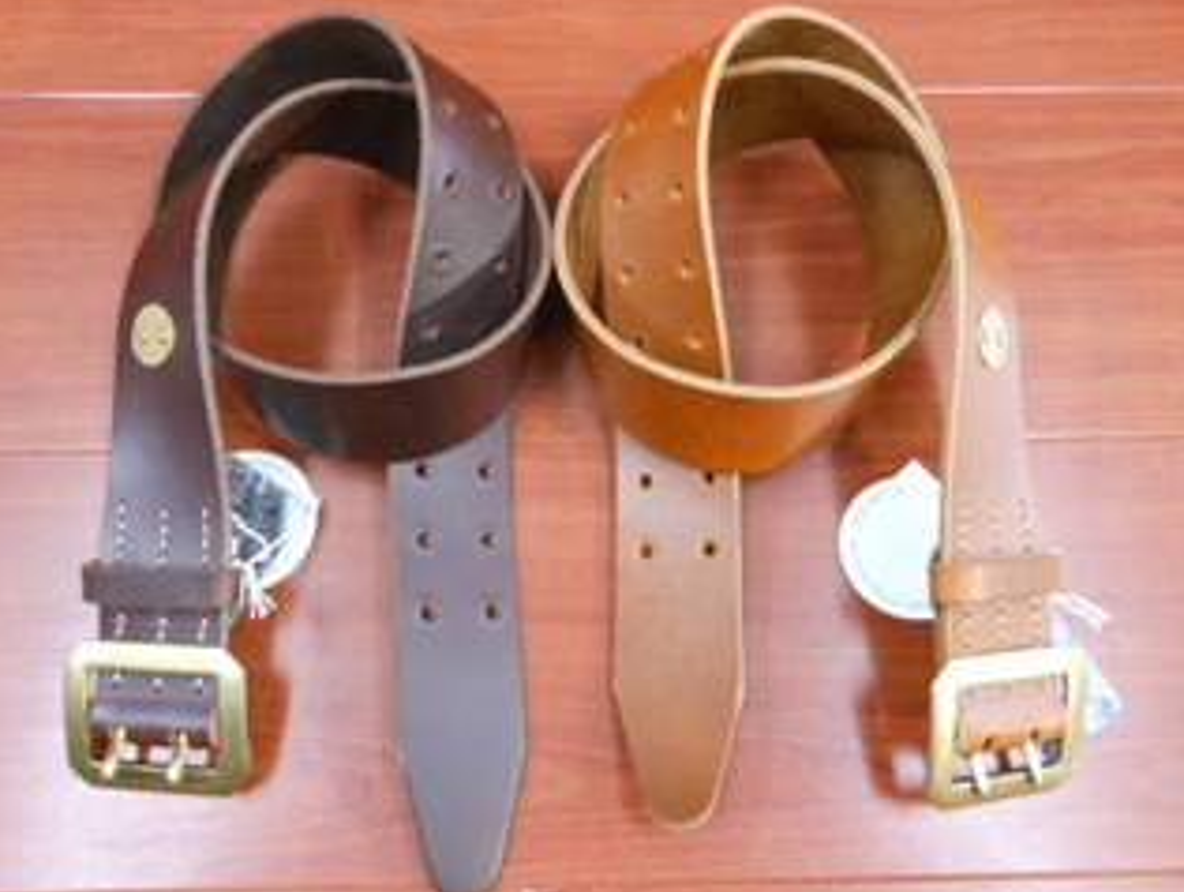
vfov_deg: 45.6
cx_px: 558
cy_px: 452
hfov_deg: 58.2
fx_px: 1062
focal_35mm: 31
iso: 400
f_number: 3.7
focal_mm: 5
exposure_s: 1/13
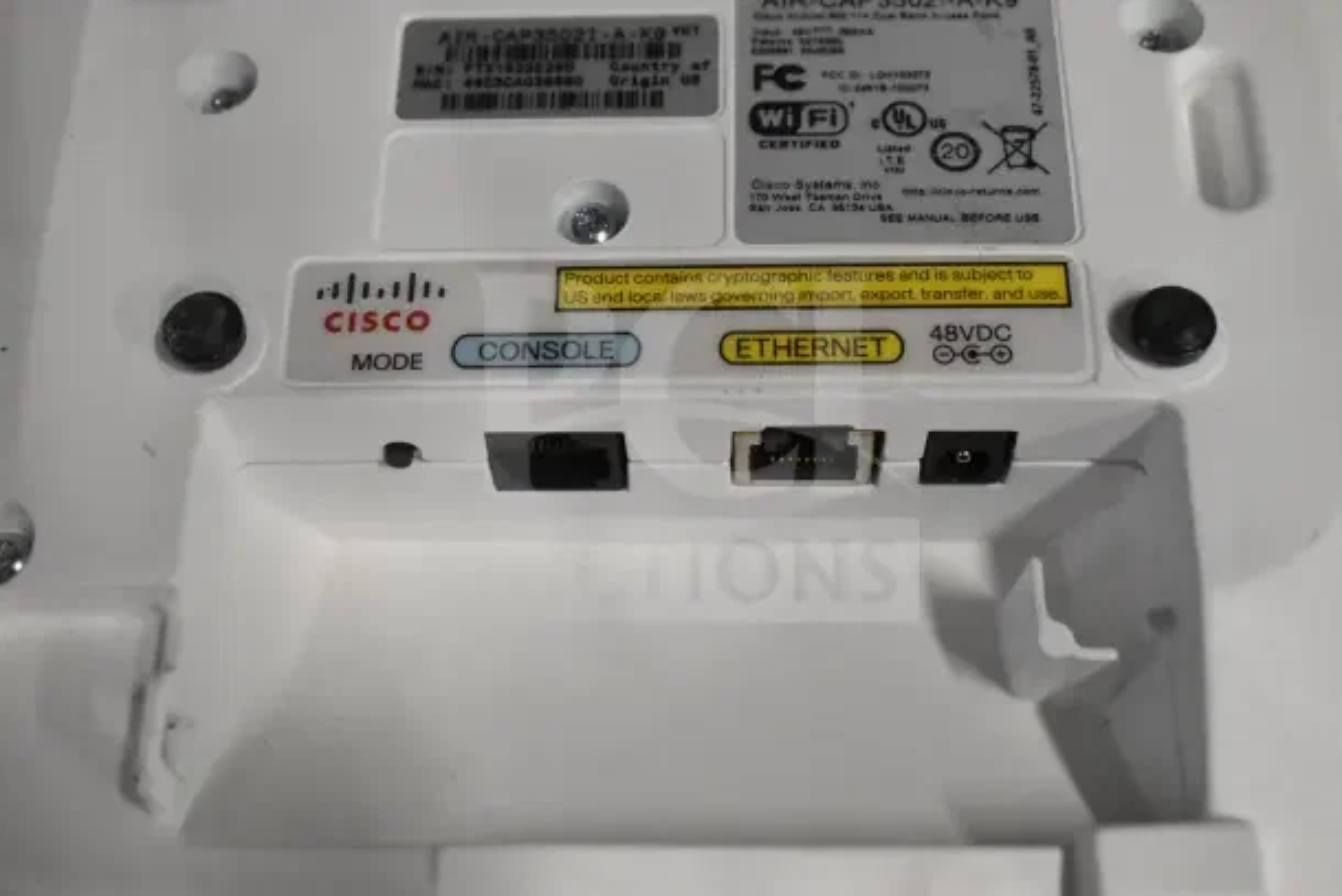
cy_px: 448
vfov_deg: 28.1
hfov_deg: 41.1
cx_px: 671
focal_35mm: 48
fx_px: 1790
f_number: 6.3
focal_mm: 32
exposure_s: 1/160
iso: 6400
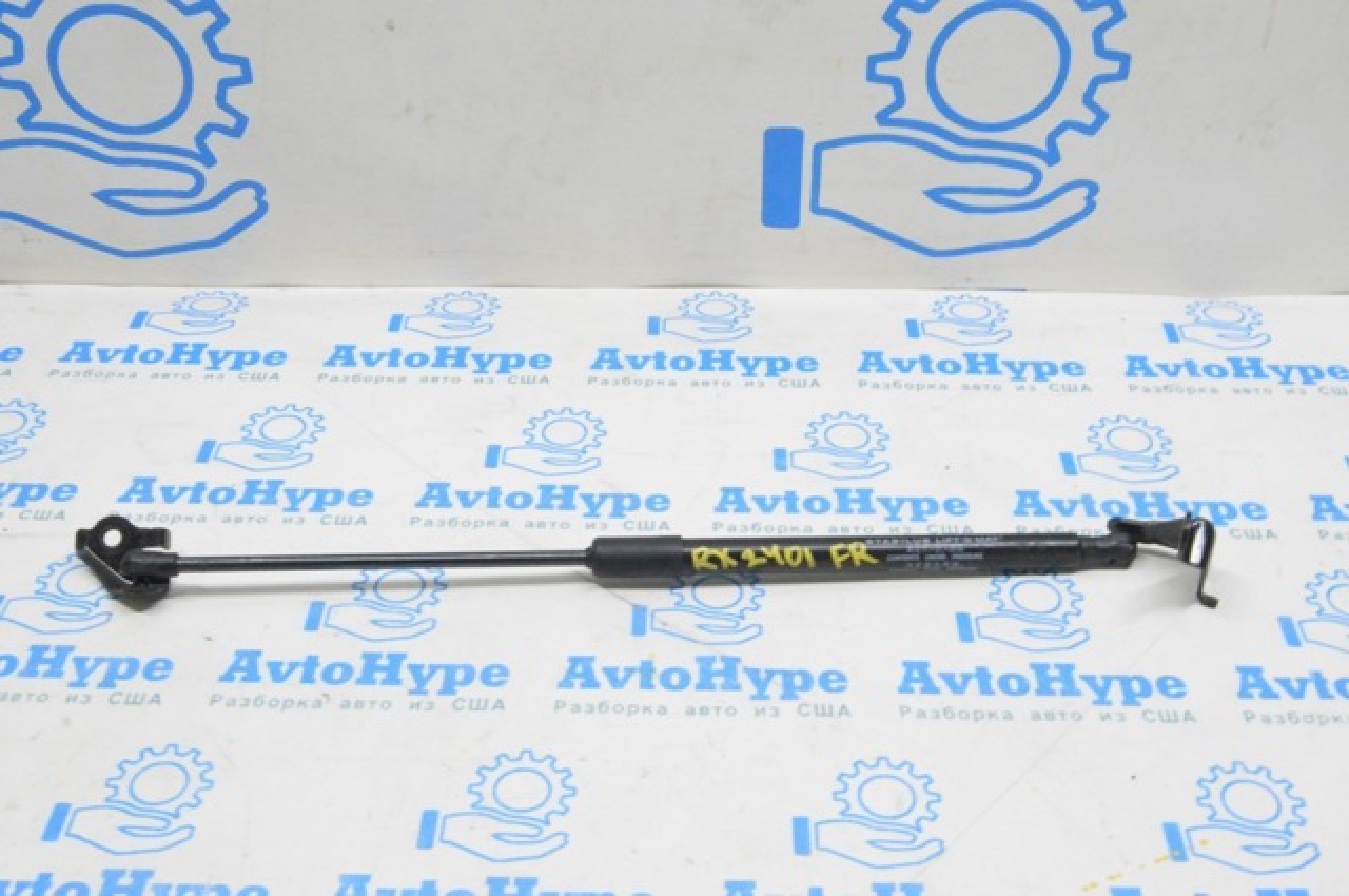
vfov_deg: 29.8
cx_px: 674
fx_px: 1684
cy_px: 448
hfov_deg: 43.7
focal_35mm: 45
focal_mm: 30
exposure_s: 1/20
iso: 6400
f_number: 20
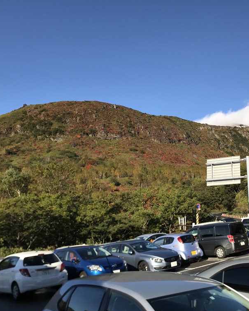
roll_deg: +0.9
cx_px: 181
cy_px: 157
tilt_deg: +13.5
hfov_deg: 39.3
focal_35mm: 37
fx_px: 341
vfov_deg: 49.1
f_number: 1.8
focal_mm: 3.99
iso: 20
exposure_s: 1/1429
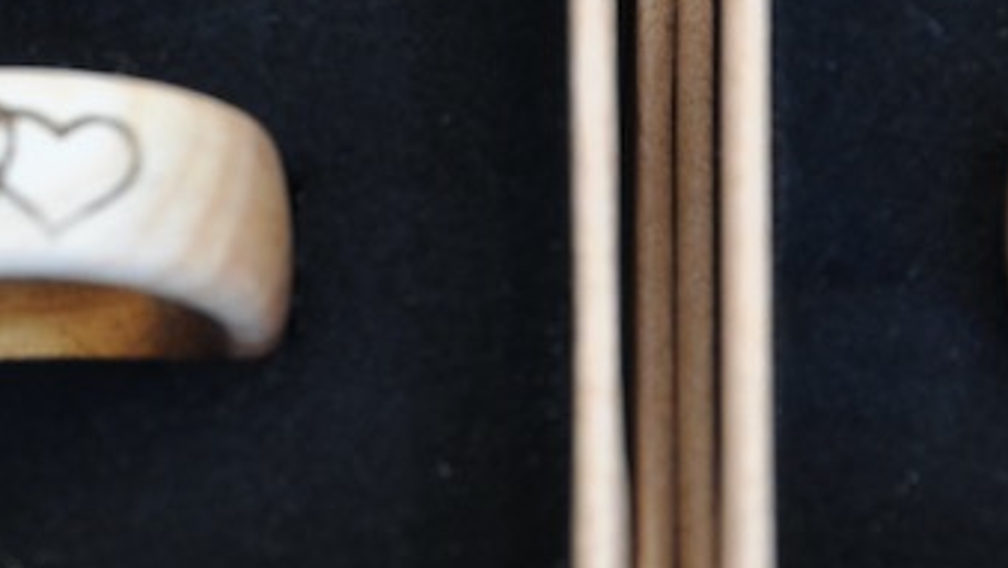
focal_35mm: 474
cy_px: -10
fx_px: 12674
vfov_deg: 2.6
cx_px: 544
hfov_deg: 4.6
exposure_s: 1/20
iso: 200
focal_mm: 80
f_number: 9
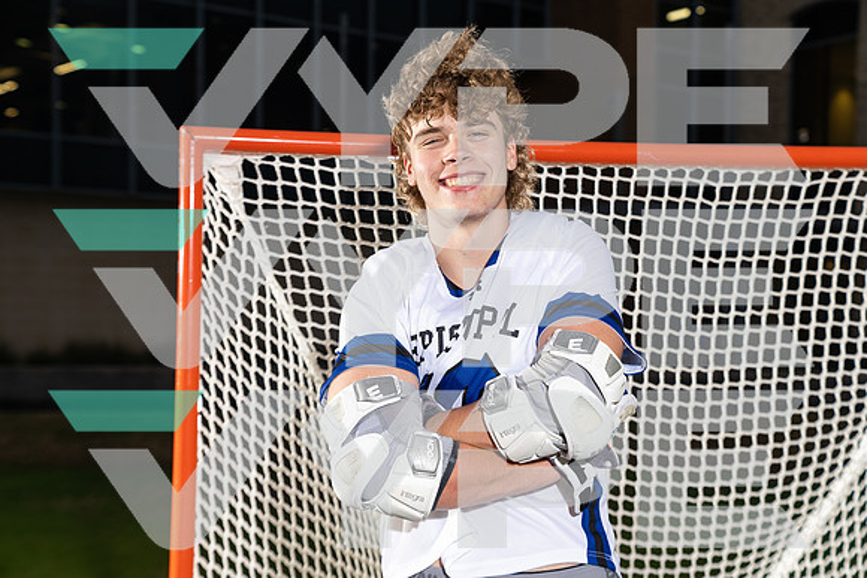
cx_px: 434
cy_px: 289
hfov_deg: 33.4
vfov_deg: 22.6
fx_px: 1445
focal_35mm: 60
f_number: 4.5
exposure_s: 1/250
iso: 200
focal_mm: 60
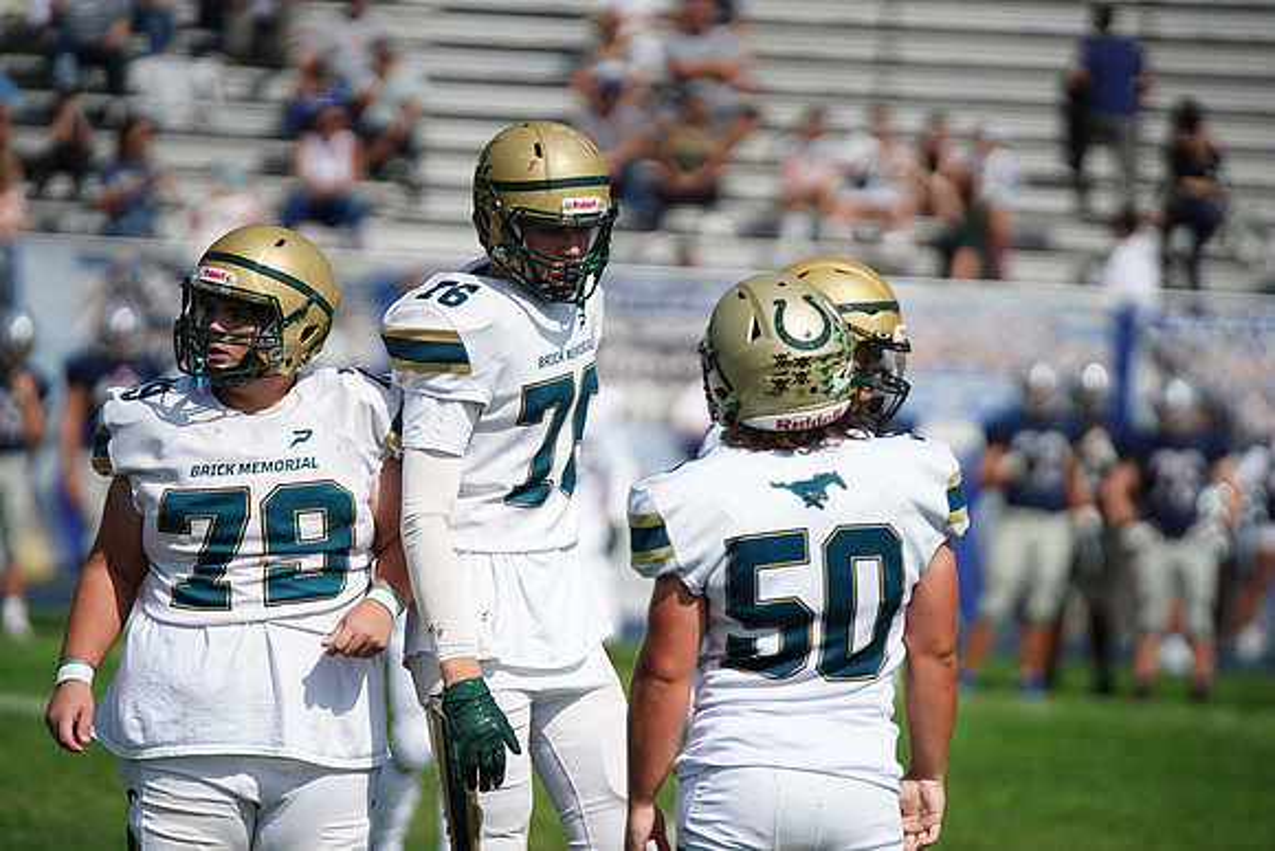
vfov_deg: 4.6
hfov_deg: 6.9
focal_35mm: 300
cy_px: 426
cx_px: 638
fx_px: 10627
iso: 400
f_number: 2.8
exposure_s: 1/8000
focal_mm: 300
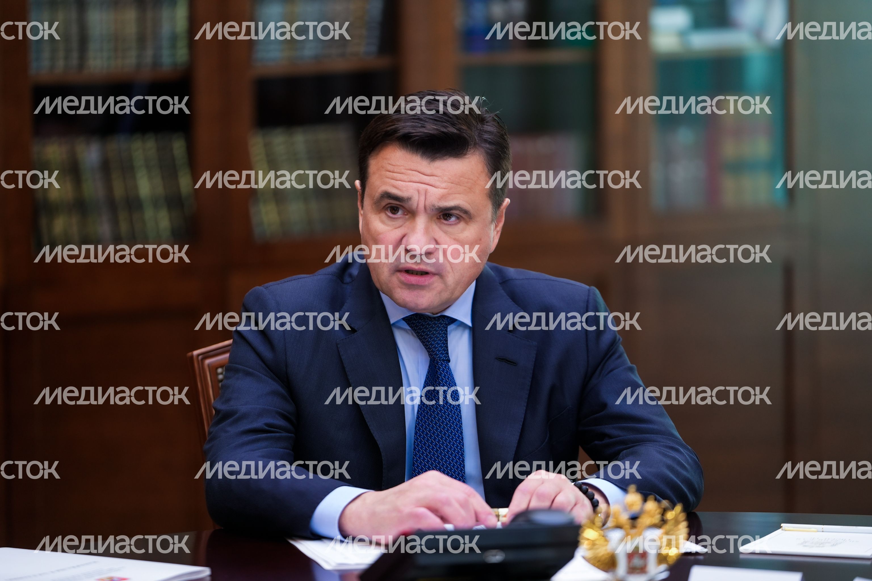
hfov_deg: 11.2
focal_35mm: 184
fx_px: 4457
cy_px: 290
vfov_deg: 7.5
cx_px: 436
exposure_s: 1/100
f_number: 2.8
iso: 800
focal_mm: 184
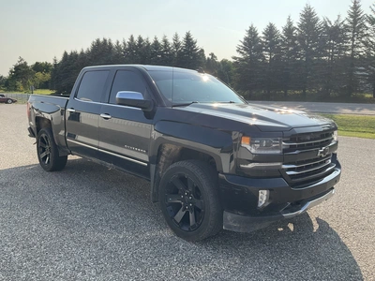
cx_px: 188
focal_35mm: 29
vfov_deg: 48.2
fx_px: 314
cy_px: 140
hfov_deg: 61.7
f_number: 1.8
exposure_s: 1/1098
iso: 25
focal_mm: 3
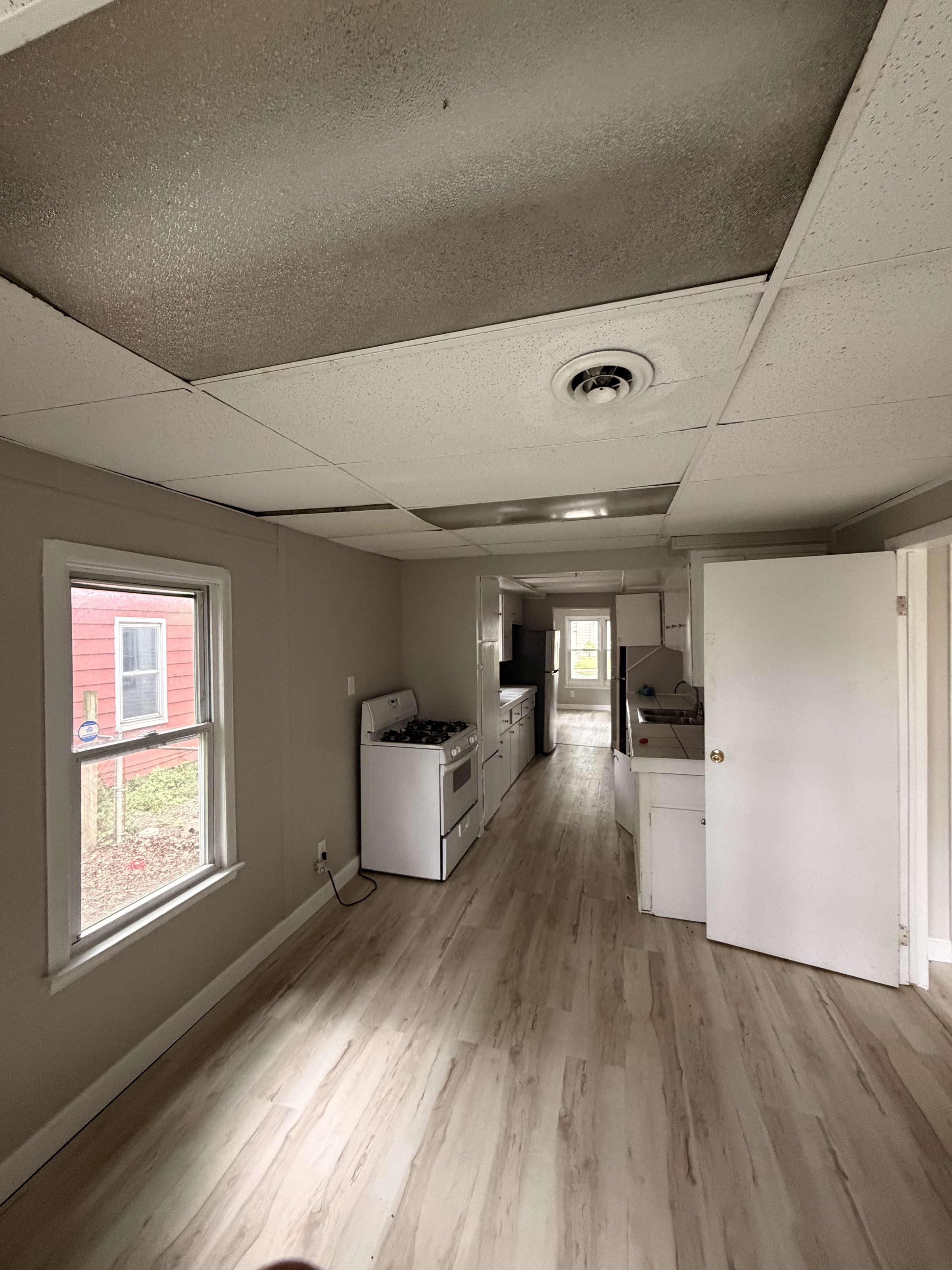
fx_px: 513
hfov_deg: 85.7
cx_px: 476
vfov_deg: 102.1
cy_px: 635
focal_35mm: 14
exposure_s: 1/60
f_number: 2.2
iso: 500
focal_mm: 2.22
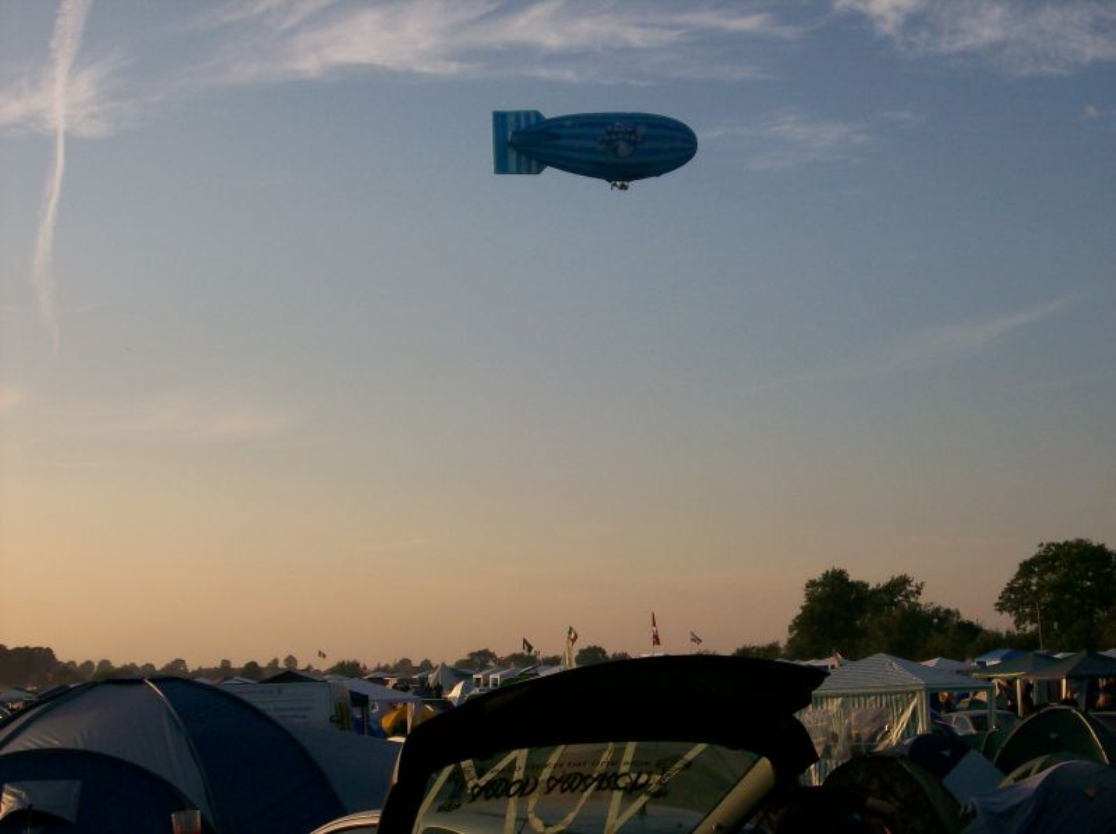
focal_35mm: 56
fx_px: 1803
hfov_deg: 34.4
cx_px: 558
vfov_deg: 26.0
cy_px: 417
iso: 80
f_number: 6
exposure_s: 1/481
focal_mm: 9.4
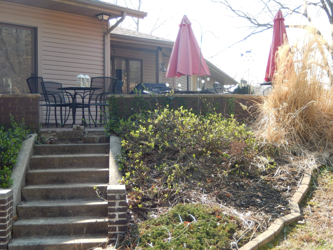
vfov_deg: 28.6
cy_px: 125
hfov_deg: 37.5
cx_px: 166
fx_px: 491
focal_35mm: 51
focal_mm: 9.2
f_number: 4.5
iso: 125
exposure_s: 1/160
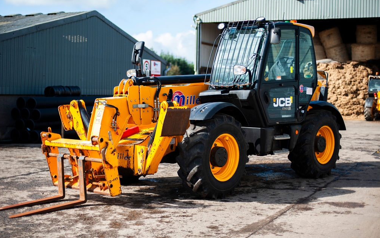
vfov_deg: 23.1
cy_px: 102
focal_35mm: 56
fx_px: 580
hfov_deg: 36.3
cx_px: 177
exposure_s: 1/4000
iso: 200
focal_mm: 50
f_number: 2
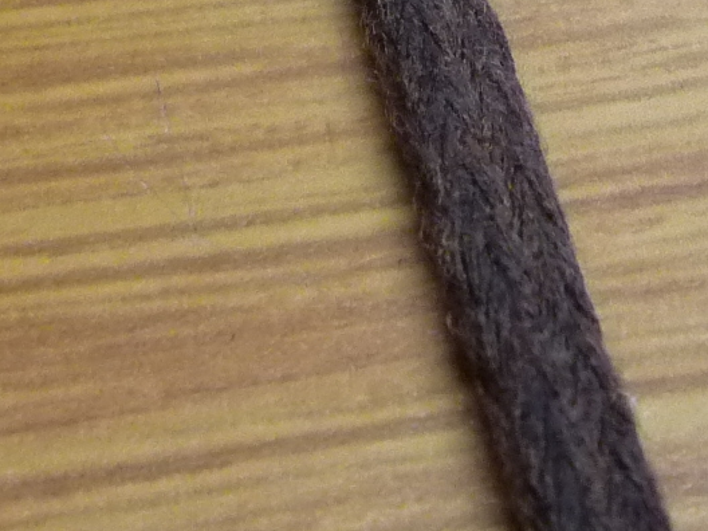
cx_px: 488
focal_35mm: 97
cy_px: -12
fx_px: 1984
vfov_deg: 15.0
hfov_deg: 20.1
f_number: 2.8
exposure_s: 1/30
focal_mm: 4.4
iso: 320
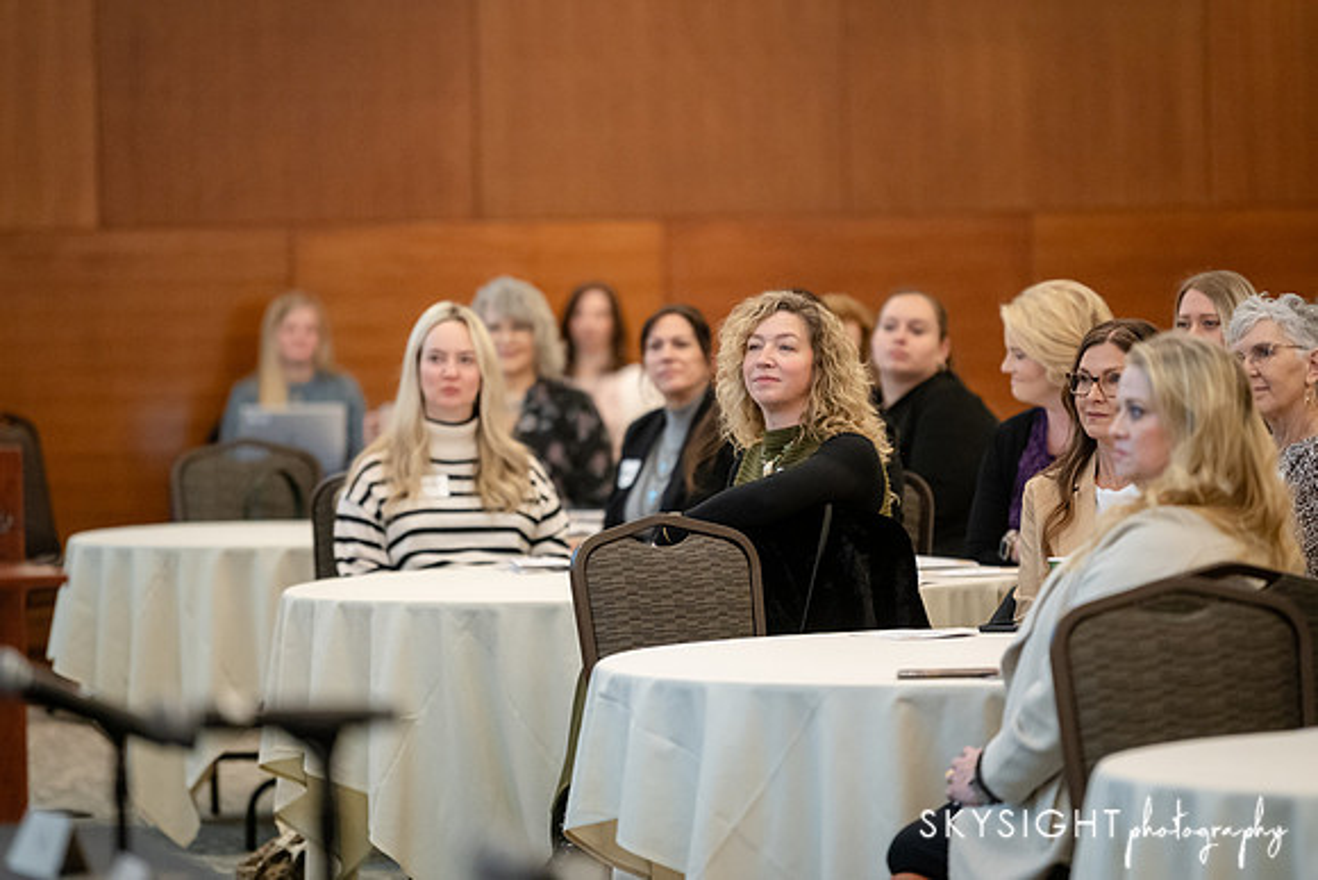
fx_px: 7689
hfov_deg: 9.8
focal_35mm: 210
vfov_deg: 6.5
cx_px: 659
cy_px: 440
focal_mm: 200
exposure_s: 1/500
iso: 4000
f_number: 2.8
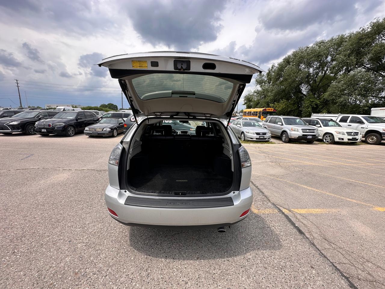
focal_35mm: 14
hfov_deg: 102.1
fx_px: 156
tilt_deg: -8.3
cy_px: 144
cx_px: 192
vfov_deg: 85.7
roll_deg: -0.2
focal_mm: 2.22
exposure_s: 1/1147
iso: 50
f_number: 2.2
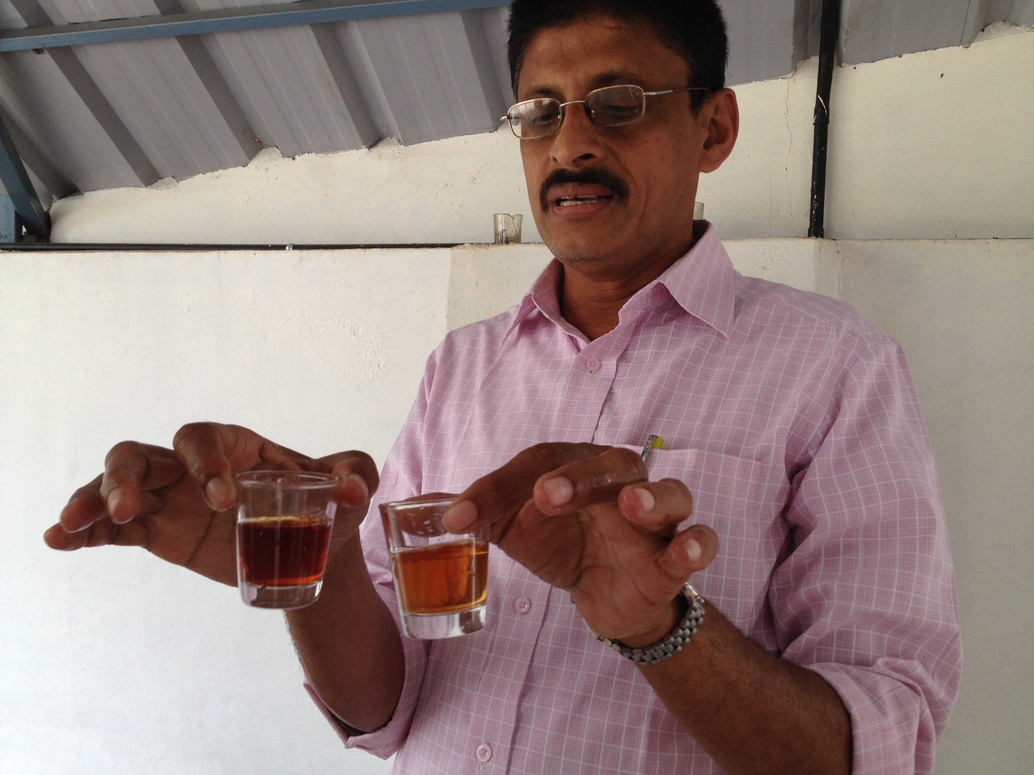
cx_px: 517
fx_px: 1045
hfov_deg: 52.6
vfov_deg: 40.7
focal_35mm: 35
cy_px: 388
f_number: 2.4
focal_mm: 4.28
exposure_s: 1/60
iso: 64
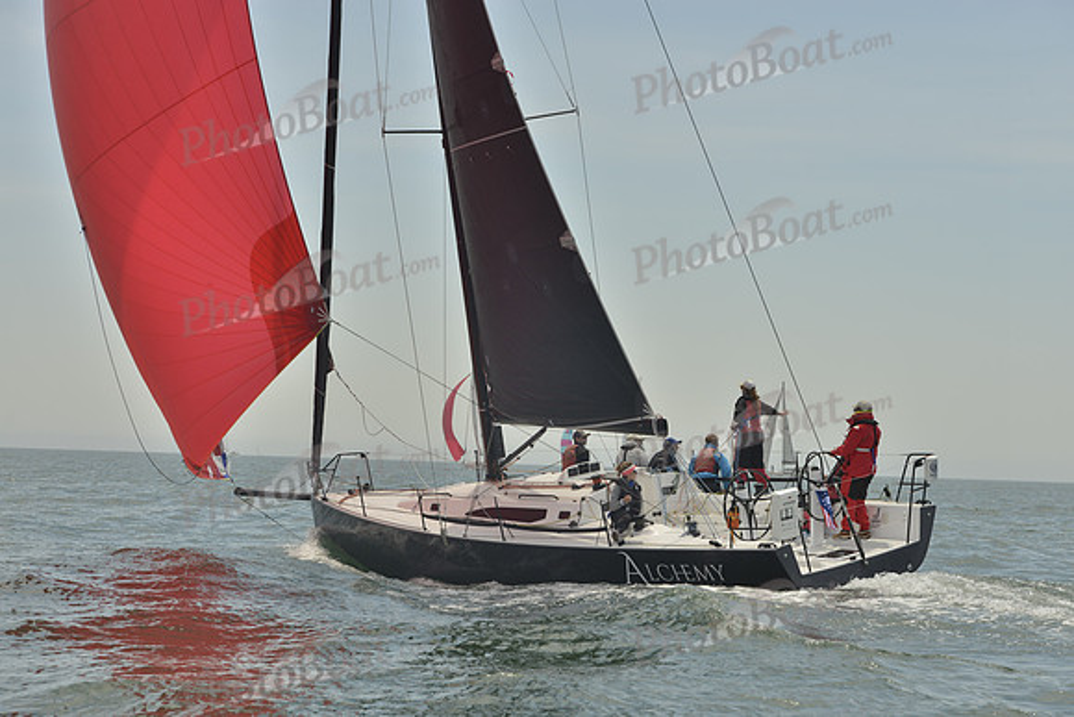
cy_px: 358
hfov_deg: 25.4
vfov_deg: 17.1
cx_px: 537
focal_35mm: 80
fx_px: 2387
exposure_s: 1/1250
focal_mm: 80
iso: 280
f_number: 9
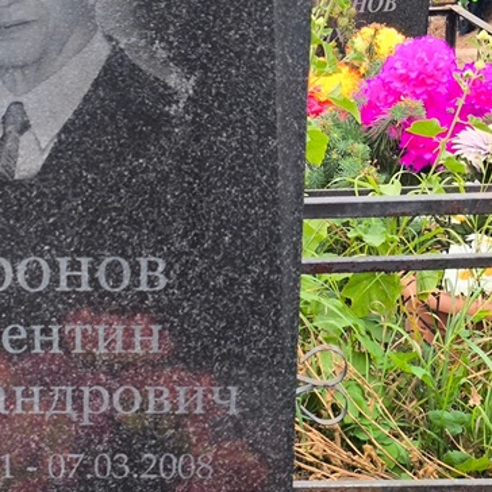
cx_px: 36
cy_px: 334
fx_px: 1560
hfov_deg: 17.6
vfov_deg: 17.9
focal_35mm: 97
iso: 64
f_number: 1.7
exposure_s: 1/120
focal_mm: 4.71
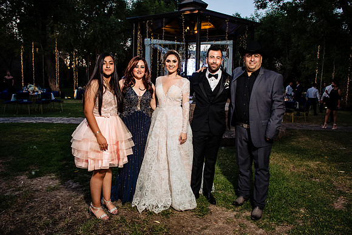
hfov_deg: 73.7
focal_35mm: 24
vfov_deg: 53.2
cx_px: 176
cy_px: 118
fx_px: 235
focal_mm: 24
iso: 1600
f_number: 6.3
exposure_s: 1/200
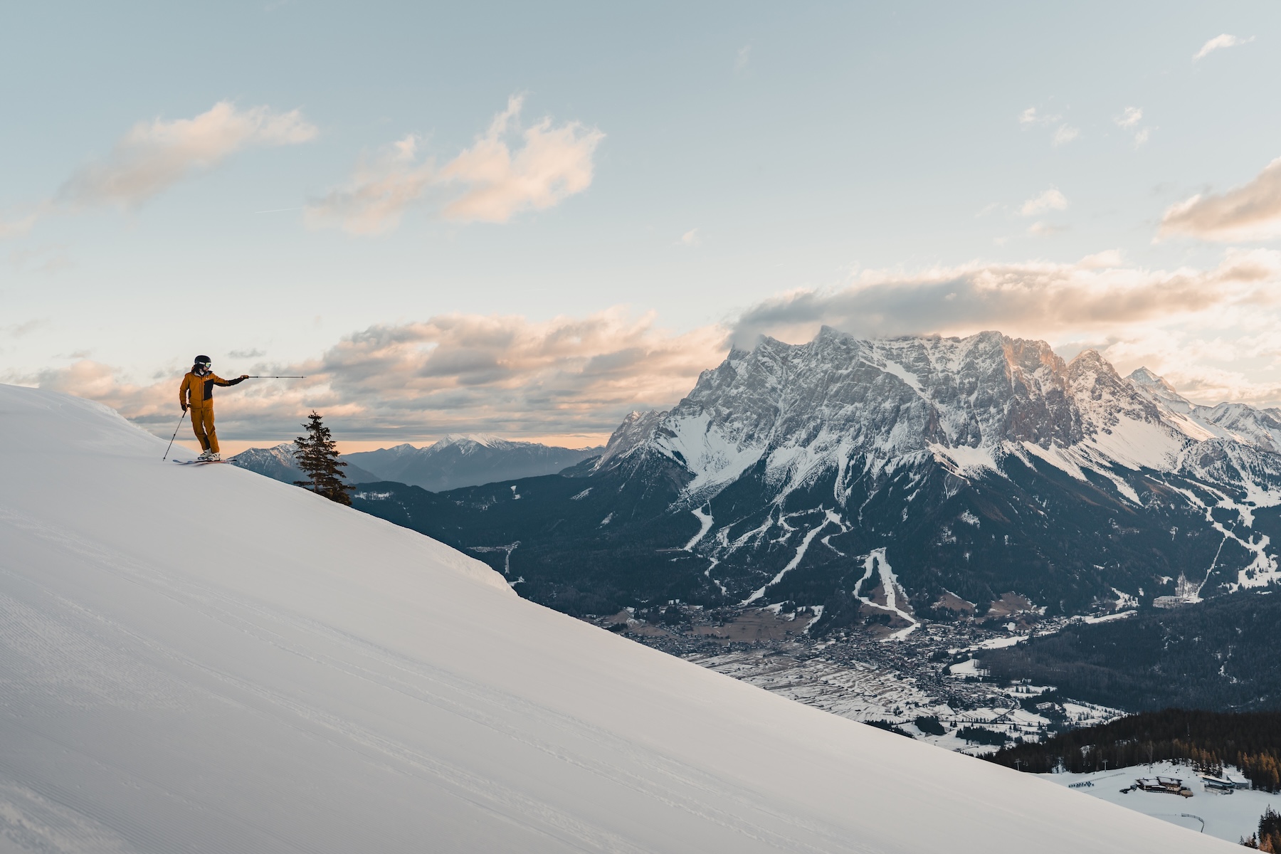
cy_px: 427
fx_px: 1245
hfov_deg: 54.4
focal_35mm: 35
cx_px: 640
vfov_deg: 37.9
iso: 100
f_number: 2
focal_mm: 35
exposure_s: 1/4000
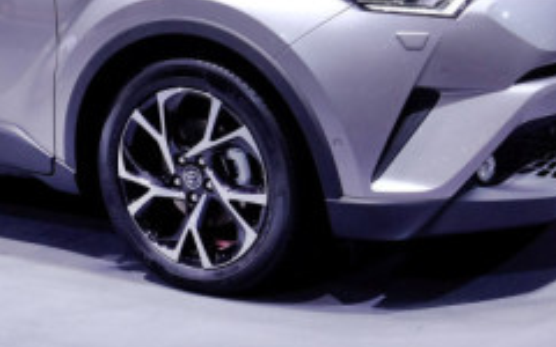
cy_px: -7
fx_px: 1273
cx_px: 118
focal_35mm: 84
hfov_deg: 24.3
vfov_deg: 15.2
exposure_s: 1/125
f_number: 6.4
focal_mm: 21.9
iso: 800
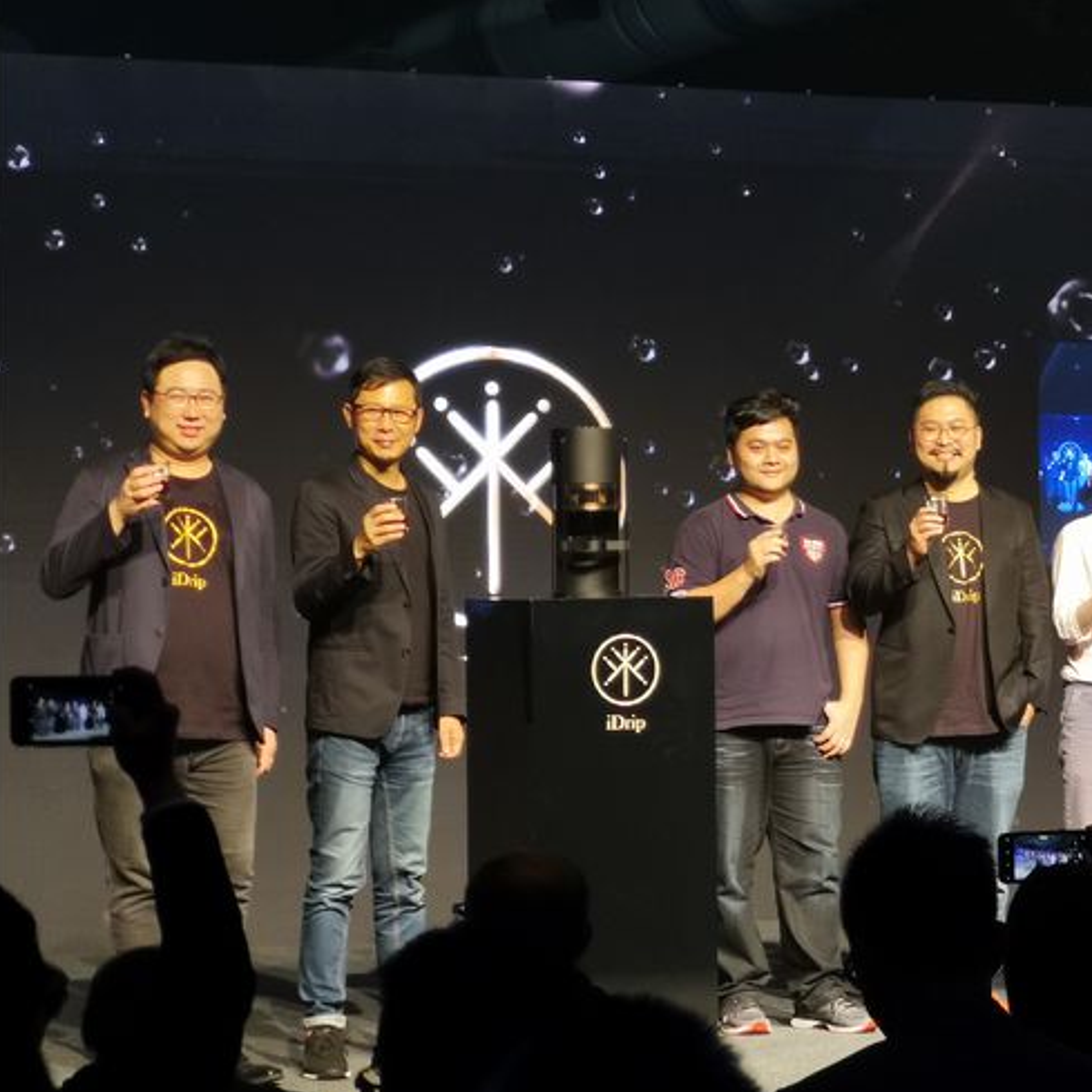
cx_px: 884
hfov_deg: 14.8
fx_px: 4176
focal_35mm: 117
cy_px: 544
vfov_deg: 14.9
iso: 160
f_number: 2.4
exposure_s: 1/40
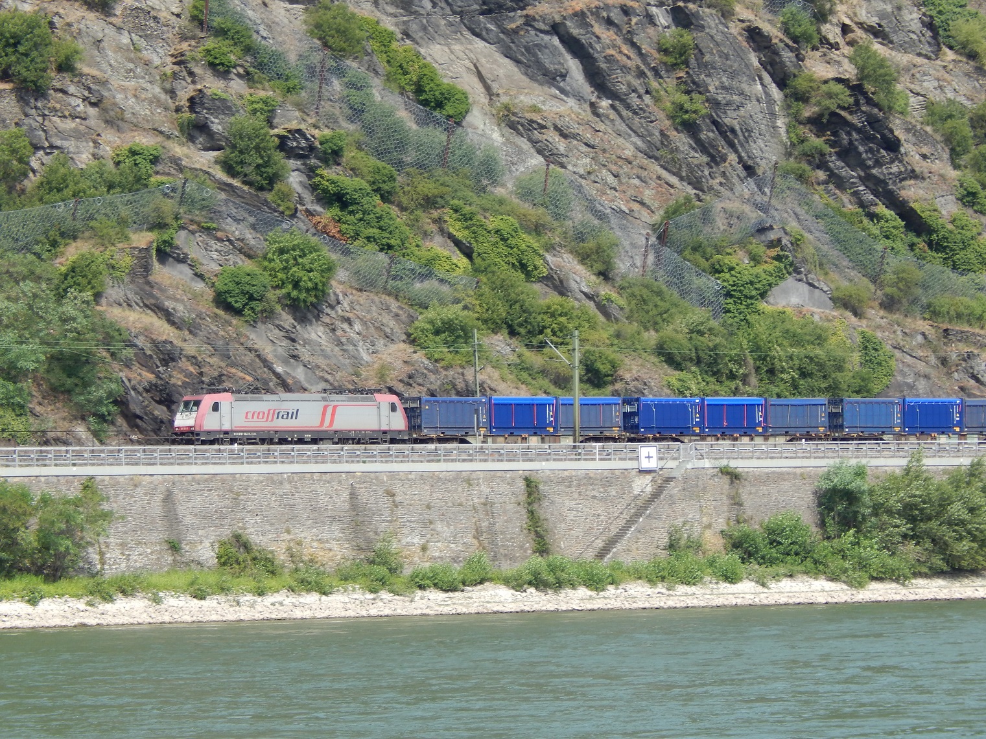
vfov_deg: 7.1
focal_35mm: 209
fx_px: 5954
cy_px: 370
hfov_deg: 9.5
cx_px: 493
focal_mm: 37.1
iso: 125
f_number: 5.4
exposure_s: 1/320
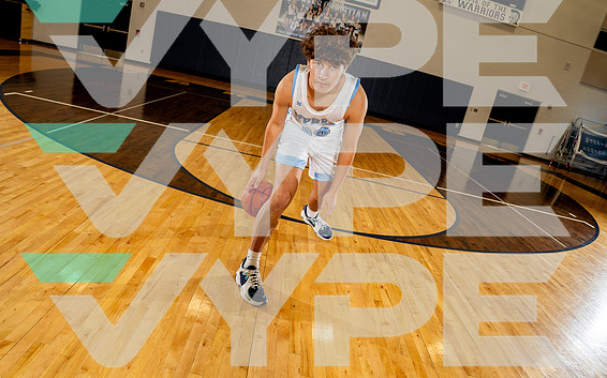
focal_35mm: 23
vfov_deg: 52.9
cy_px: 180
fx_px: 380
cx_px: 297
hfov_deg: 77.2
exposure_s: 1/250
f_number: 5.6
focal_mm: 22
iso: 400
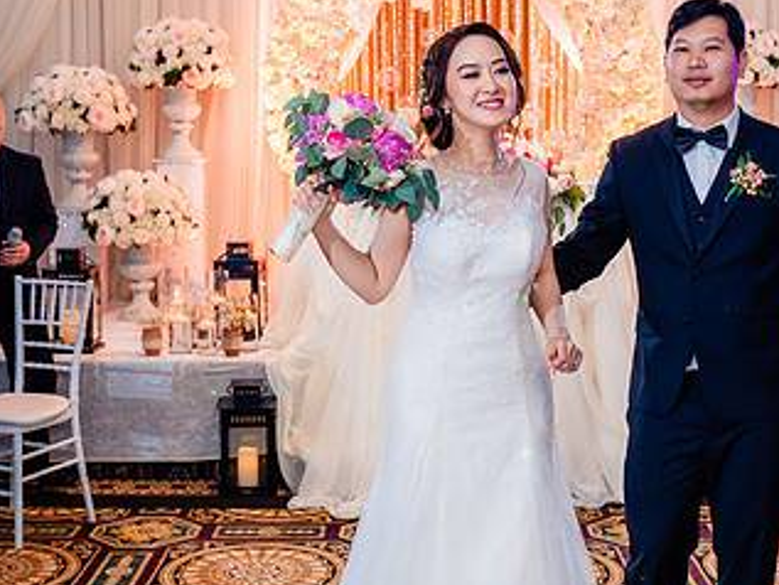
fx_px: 1283
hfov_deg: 33.7
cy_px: 233
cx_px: 457
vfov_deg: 25.6
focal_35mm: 57
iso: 1000
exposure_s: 1/160
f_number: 3.5
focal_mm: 28
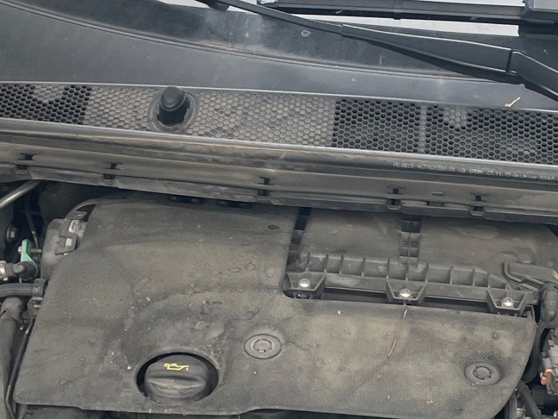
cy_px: 278
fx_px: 1241
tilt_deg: -33.7
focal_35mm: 77
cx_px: 379
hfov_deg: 25.2
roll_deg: -5.6
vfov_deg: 19.1
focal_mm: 4.2
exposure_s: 1/121
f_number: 1.6
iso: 80
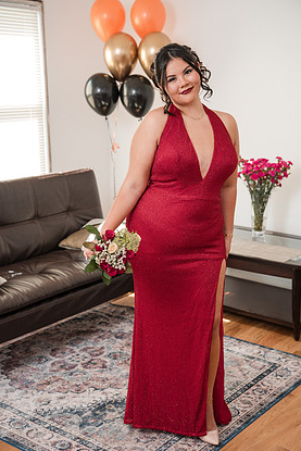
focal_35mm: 52
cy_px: 235
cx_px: 151
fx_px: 652
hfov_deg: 26.0
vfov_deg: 38.2
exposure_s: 1/250
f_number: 3.2
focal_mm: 48
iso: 1000
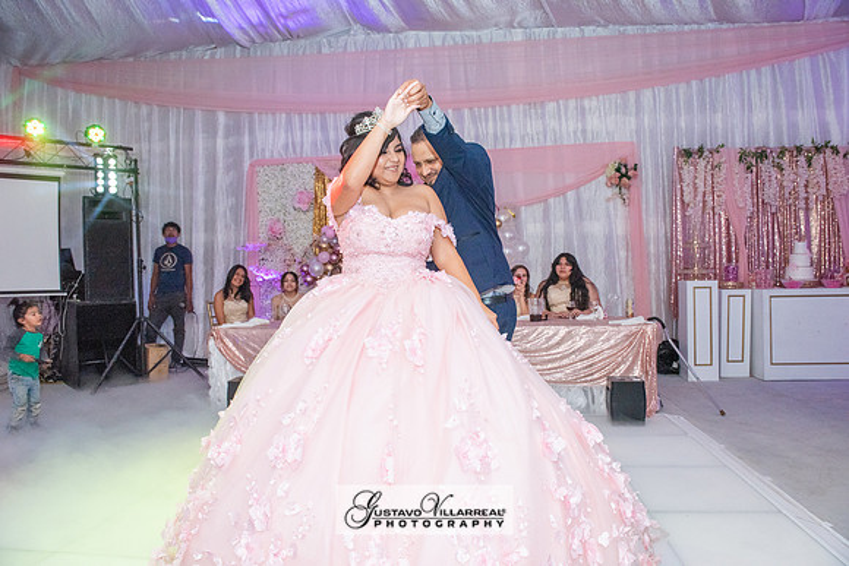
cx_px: 424
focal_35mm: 24
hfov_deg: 73.7
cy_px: 283
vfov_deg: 53.2
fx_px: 566
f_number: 6.3
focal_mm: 24
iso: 1250
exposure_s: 1/160
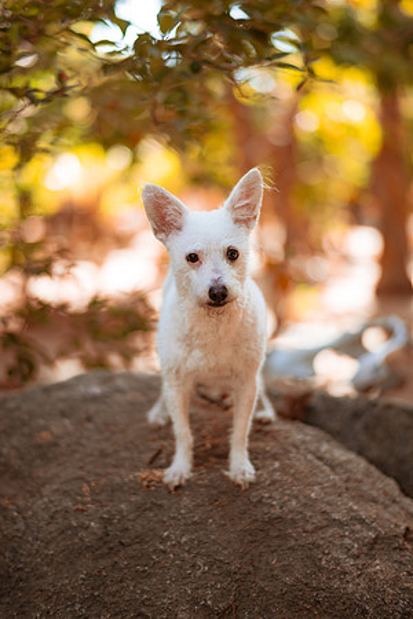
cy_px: 310
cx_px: 206
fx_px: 998
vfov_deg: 34.5
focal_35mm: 58
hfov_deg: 23.4
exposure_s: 1/500
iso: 125
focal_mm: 58
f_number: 1.4
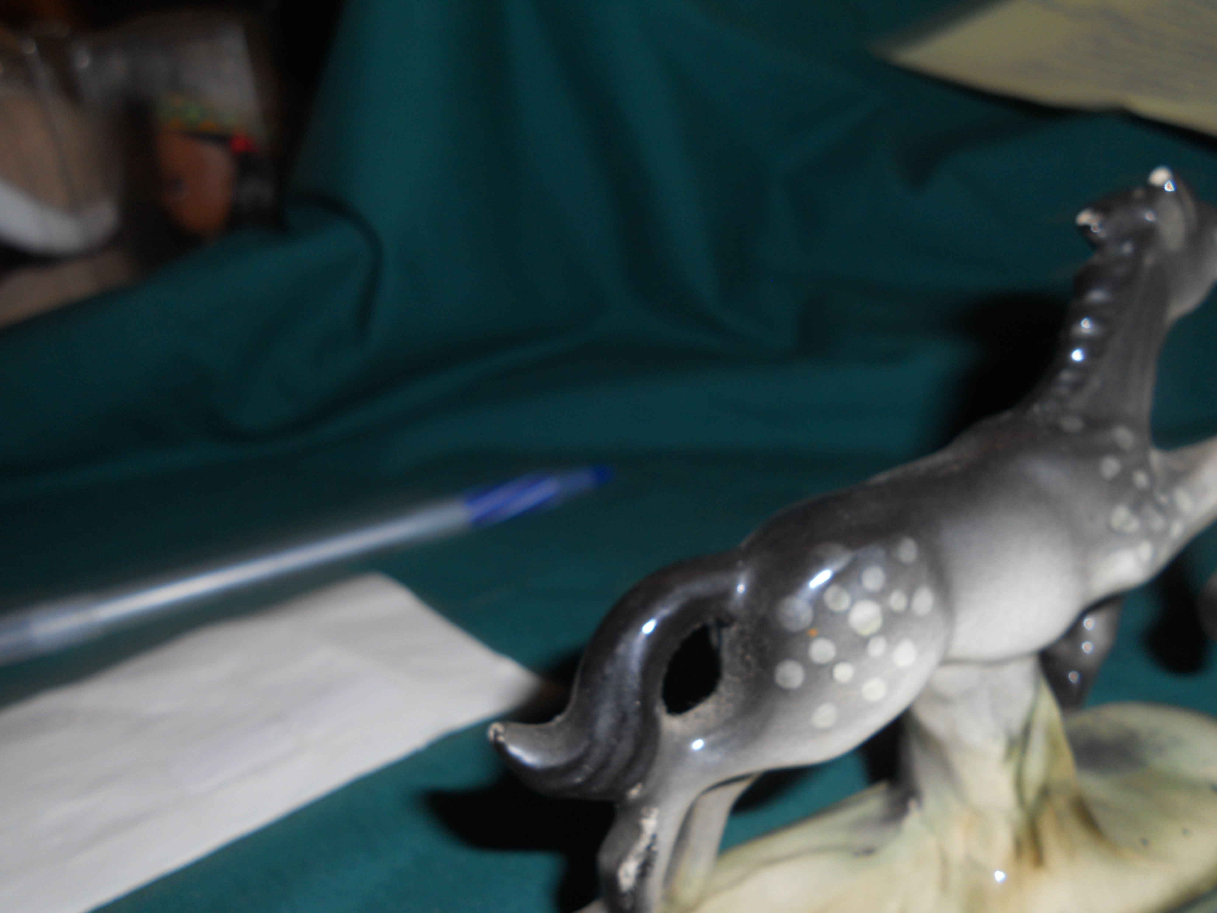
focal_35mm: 32
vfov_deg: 44.2
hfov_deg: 56.8
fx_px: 1125
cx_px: 608
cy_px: 456
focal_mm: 5.8
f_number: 8.8
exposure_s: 1/25
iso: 80
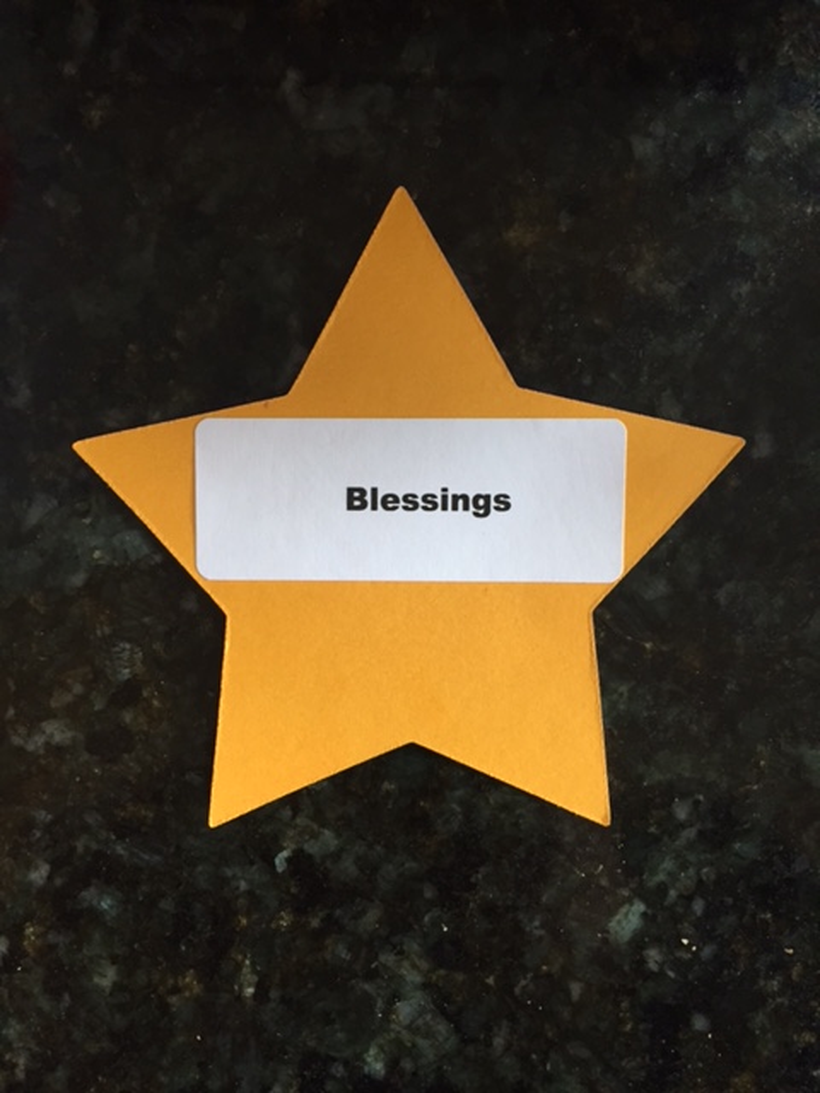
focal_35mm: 29
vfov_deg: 61.7
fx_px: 916
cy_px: 546
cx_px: 410
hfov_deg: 48.2
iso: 125
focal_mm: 4.15
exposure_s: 1/30
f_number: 2.2
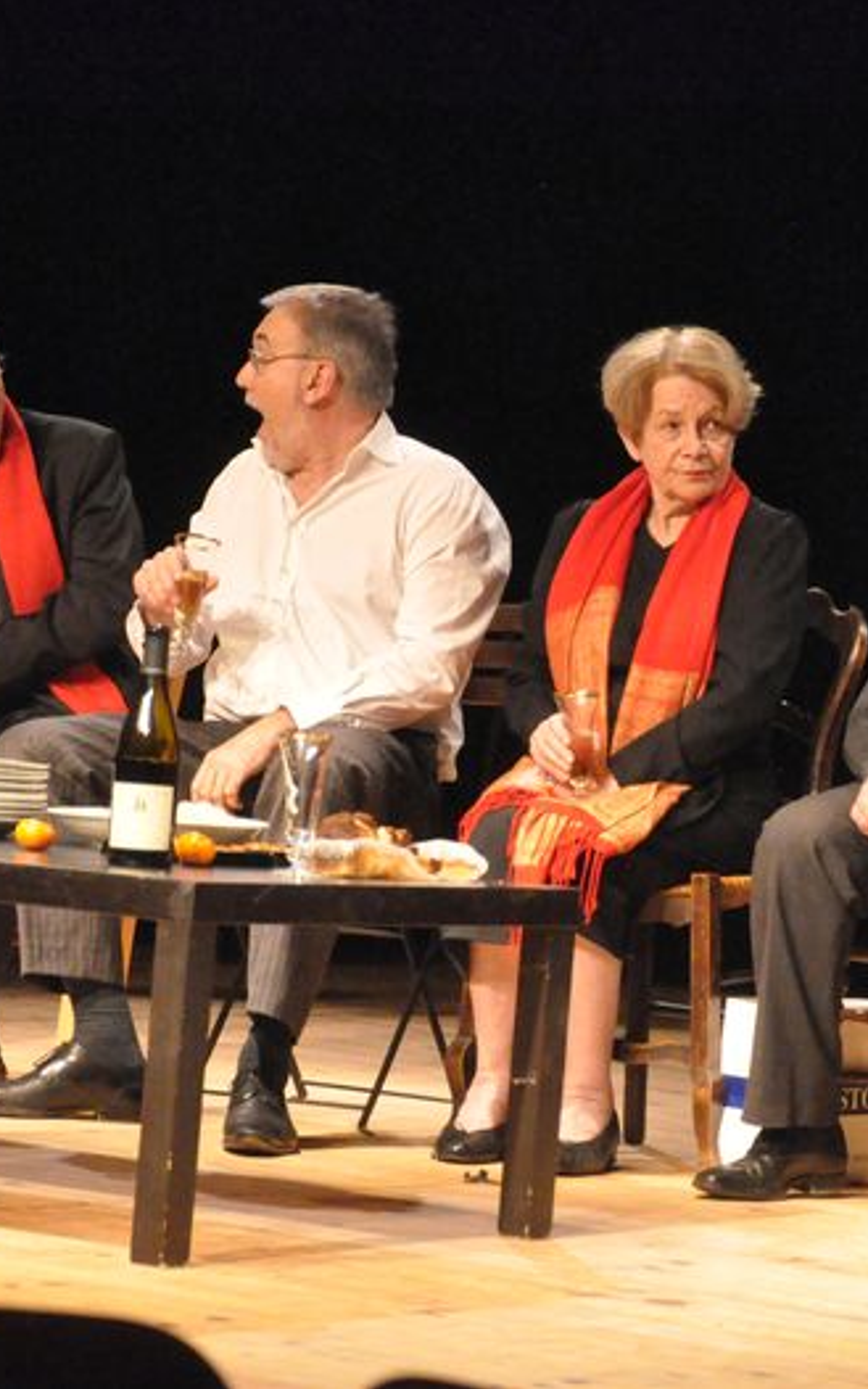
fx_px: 5447
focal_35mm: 144
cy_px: 691
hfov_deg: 9.1
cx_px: 596
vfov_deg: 14.5
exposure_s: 1/160
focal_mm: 62
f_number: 5.3
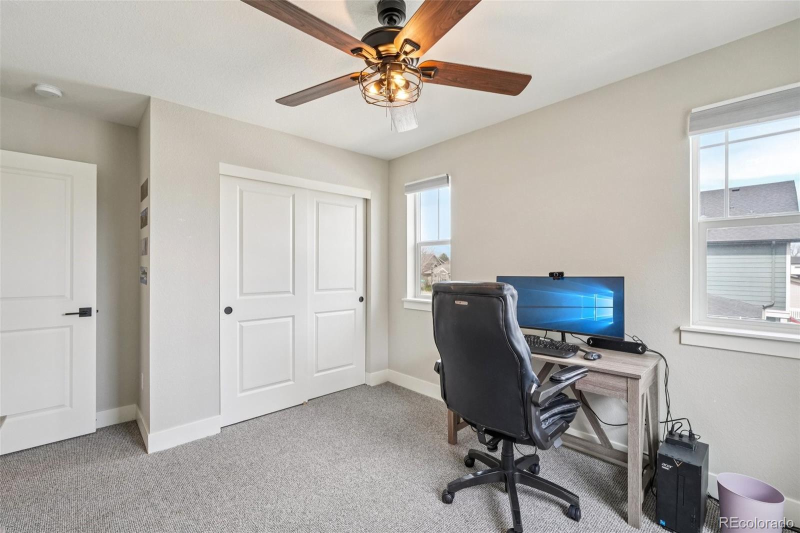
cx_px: 400
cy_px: 266
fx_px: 333
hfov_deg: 100.4
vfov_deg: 77.3
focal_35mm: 15
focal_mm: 10
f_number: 8
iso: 800
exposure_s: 1/25
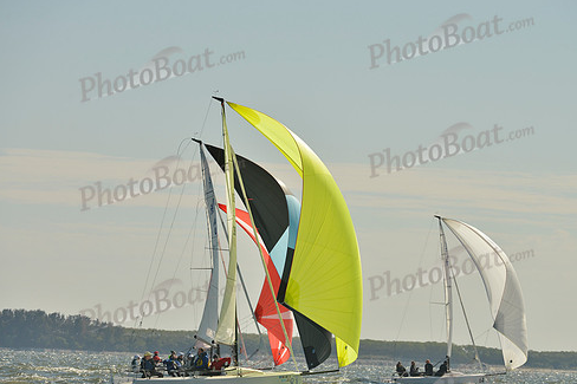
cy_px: 225
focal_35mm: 321
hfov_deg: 6.4
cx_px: 307
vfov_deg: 4.3
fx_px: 5143
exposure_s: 1/1000
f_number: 9
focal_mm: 270
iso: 200
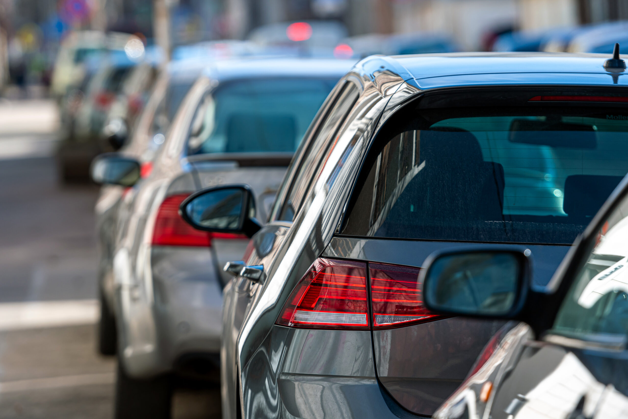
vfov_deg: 5.2
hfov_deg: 7.8
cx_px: 314
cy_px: 210
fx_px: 4579
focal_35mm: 262
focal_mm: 175
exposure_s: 1/640
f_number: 4
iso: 100
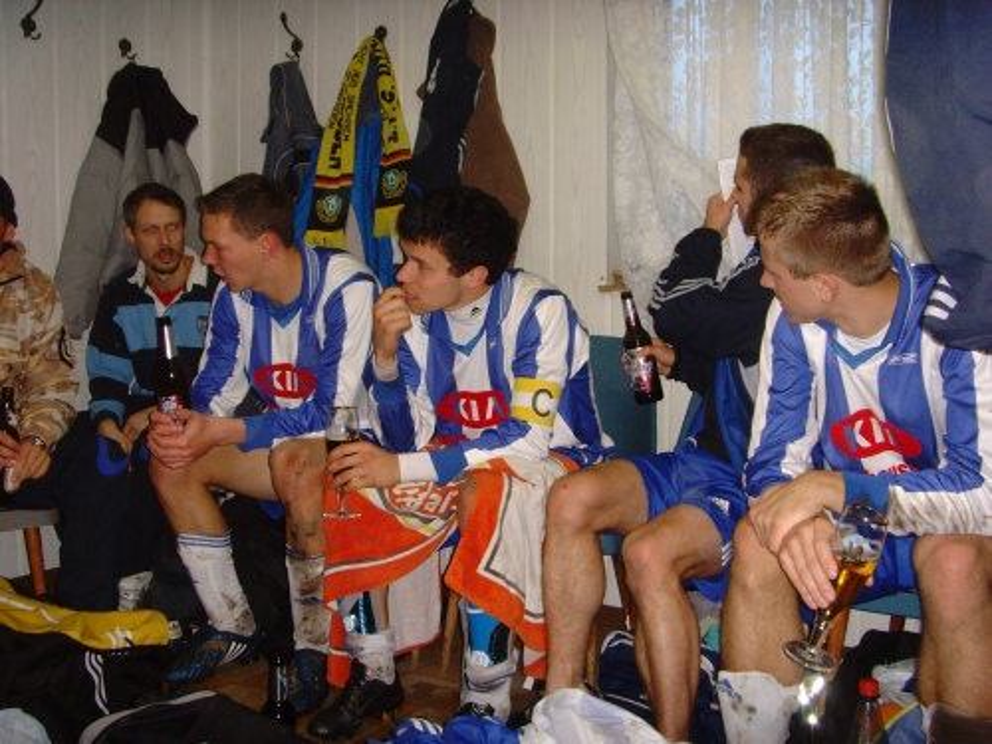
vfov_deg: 36.8
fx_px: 1118
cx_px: 496
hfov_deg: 47.9
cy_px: 372
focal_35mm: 39
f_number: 3.5
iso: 200
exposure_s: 1/45
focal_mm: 6.6
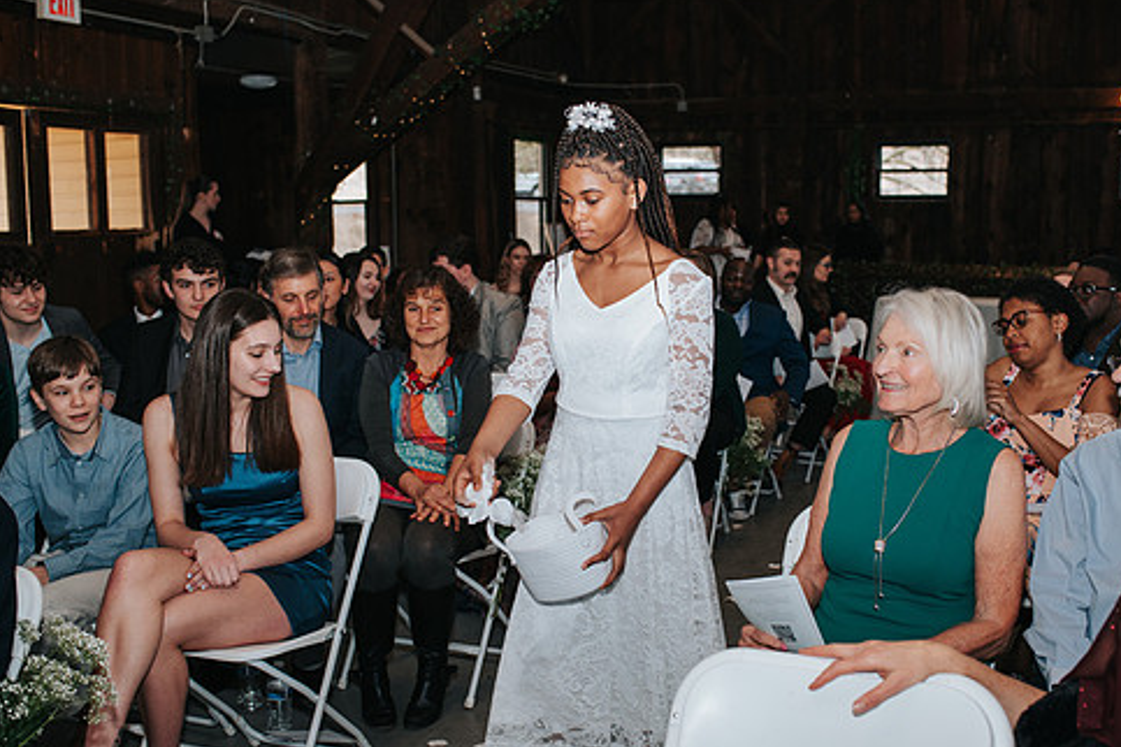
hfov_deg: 46.4
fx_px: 1308
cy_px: 415
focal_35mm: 42
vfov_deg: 31.9
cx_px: 599
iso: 1000
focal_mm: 35
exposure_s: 1/200
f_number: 3.2
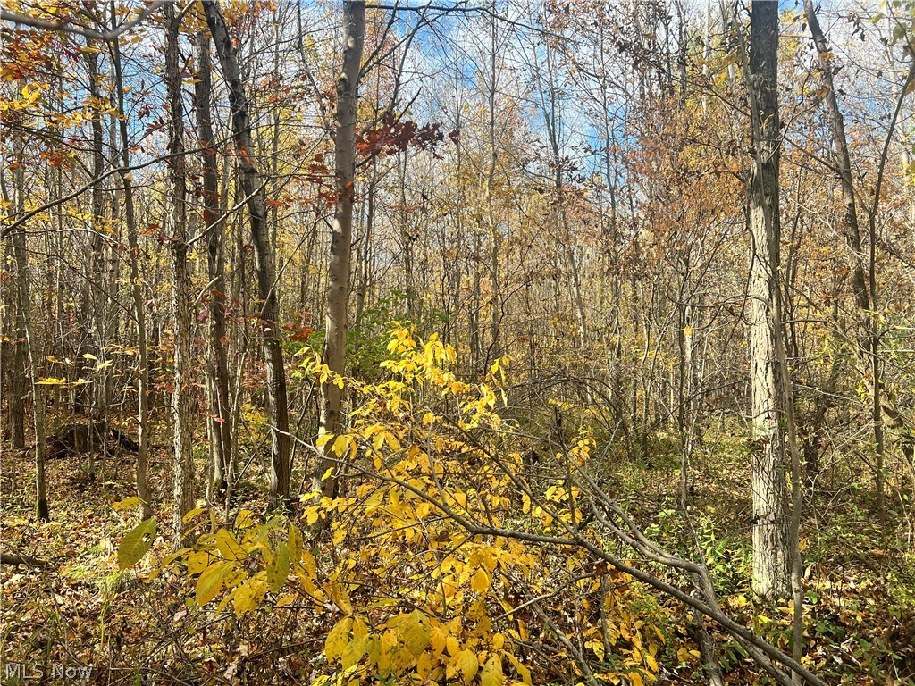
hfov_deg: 67.3
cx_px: 458
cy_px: 343
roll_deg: -1.9
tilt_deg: +2.6
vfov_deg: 53.1
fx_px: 687
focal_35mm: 26
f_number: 1.5
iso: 50
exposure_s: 1/909
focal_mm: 5.7
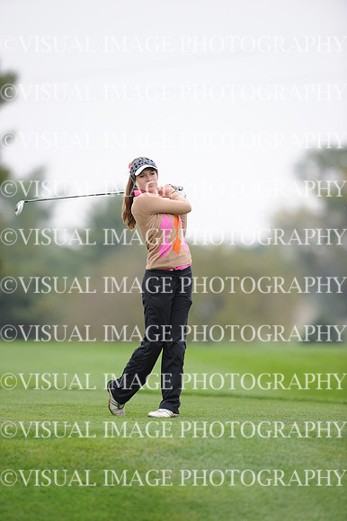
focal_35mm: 400
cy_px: 260
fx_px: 5790
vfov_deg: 5.2
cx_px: 174
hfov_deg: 3.4
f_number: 4
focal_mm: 400
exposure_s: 1/2000
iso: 1600
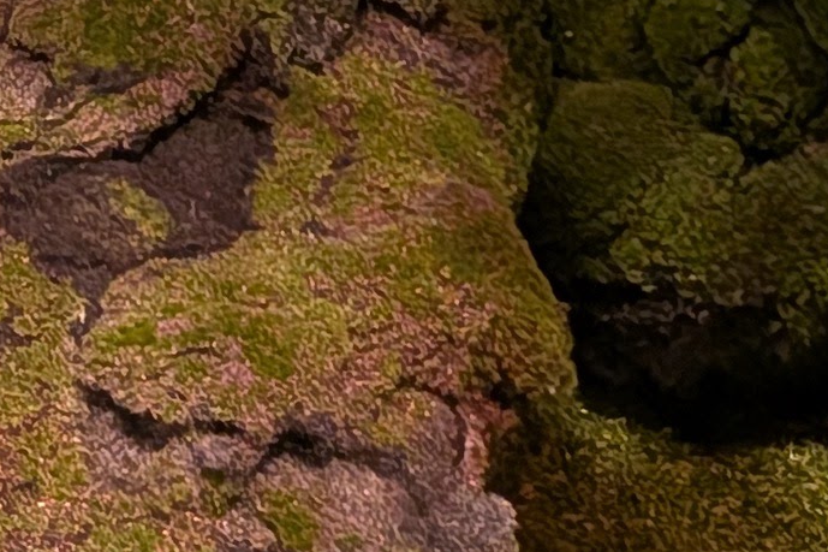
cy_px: -996
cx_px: -1011
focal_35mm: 145
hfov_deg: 12.0
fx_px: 3334
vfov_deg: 8.3
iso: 248
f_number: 1.7
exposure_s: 1/120
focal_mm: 4.53
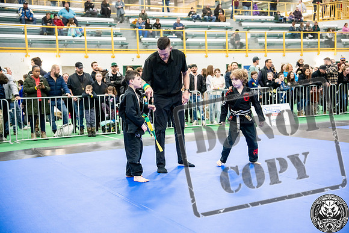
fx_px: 465
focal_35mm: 48
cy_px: 116
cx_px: 174
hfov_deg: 41.1
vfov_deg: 28.1
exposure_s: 1/400
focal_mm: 48
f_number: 2.8
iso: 4000
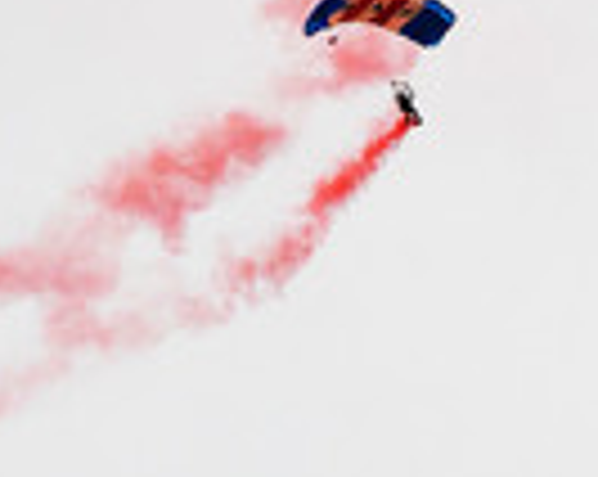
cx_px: -144
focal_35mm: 1440
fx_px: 25448
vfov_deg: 1.1
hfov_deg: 1.3
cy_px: -244
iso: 160
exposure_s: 1/640
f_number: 9
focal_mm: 200
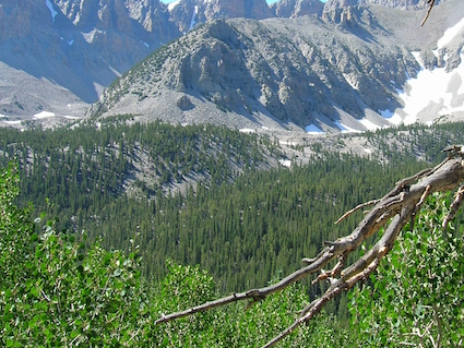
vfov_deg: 26.0
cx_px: 313
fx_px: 751
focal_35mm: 56
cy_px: 117
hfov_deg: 34.0
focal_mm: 5.7
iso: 50
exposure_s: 1/165
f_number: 4.9
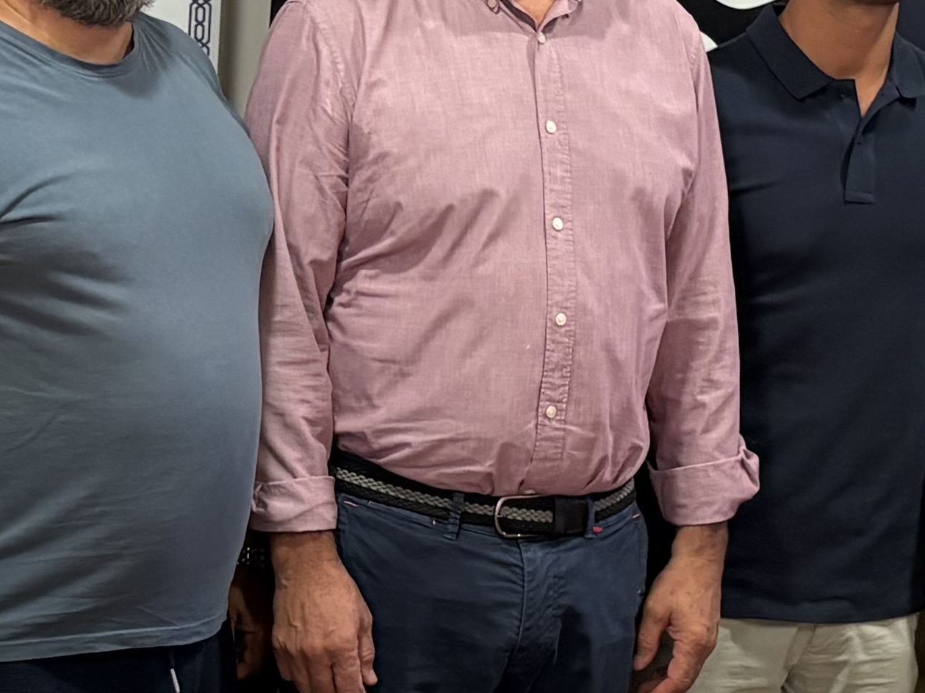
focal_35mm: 118
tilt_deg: -8.2
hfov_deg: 16.6
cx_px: 209
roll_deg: -3.5
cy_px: 398
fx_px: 3153
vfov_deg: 12.6
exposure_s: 1/50
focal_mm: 5.96
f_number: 1.6
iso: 250
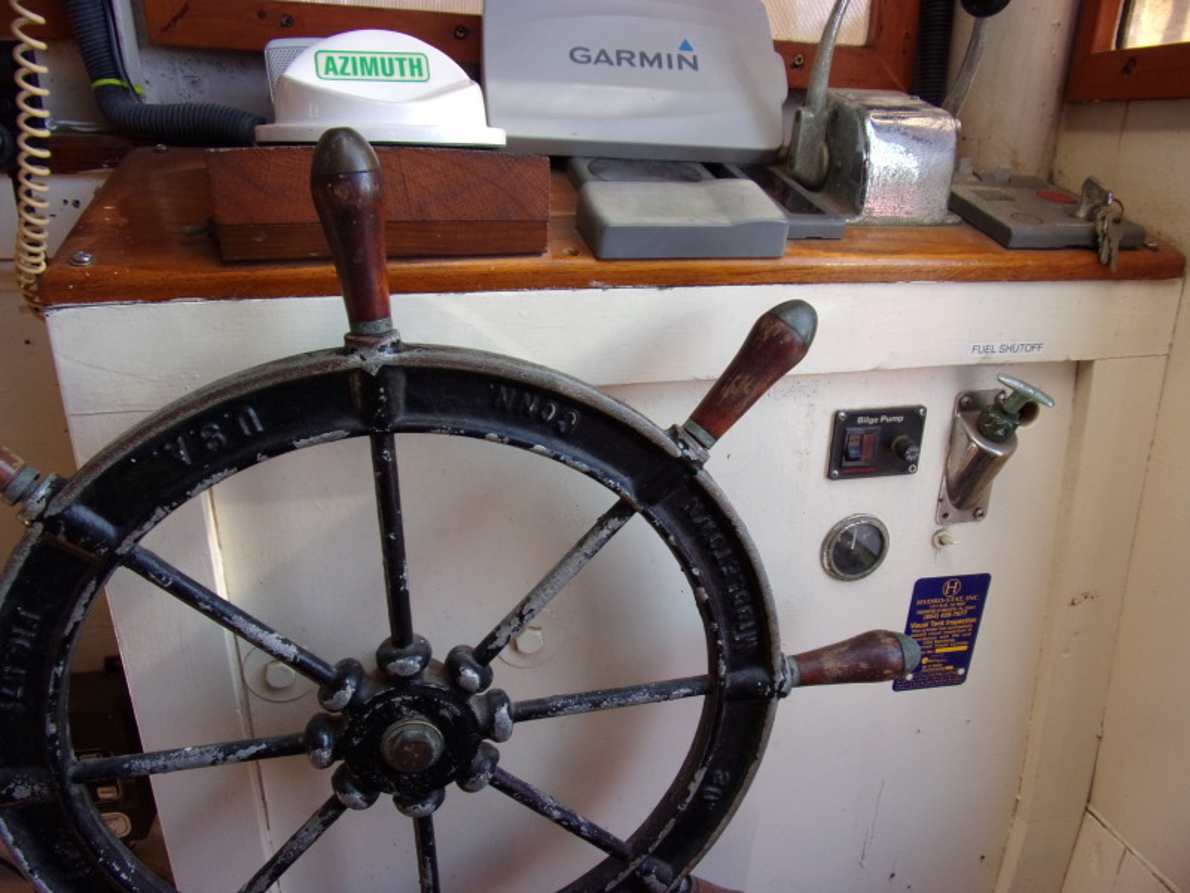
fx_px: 825
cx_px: 595
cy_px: 446
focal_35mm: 24
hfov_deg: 71.6
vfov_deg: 56.8
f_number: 3.3
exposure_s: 1/100
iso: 80
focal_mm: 4.3
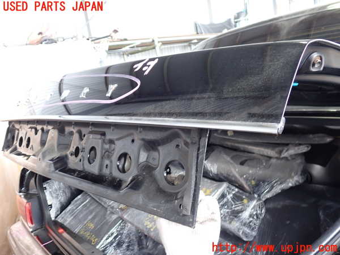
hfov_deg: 60.0
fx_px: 295
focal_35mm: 30
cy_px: 128
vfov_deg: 46.8
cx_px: 170
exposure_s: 1/60
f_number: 2.3
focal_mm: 5.4
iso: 200
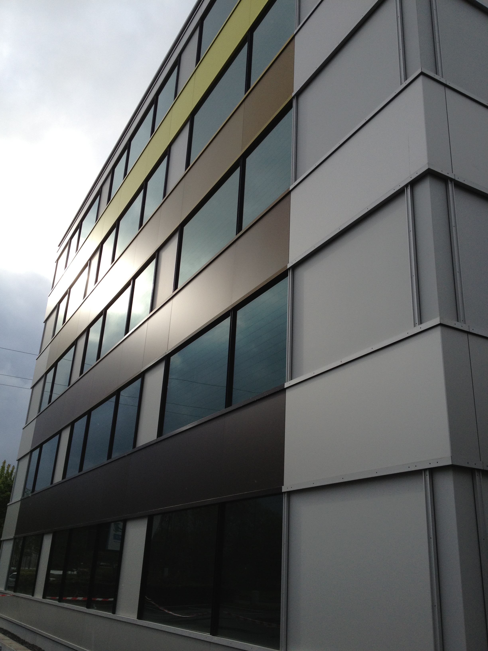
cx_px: 244
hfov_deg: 40.7
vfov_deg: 52.6
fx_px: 658
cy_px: 326
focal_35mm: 35
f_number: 2.4
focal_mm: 4.28
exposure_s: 1/1577
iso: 50
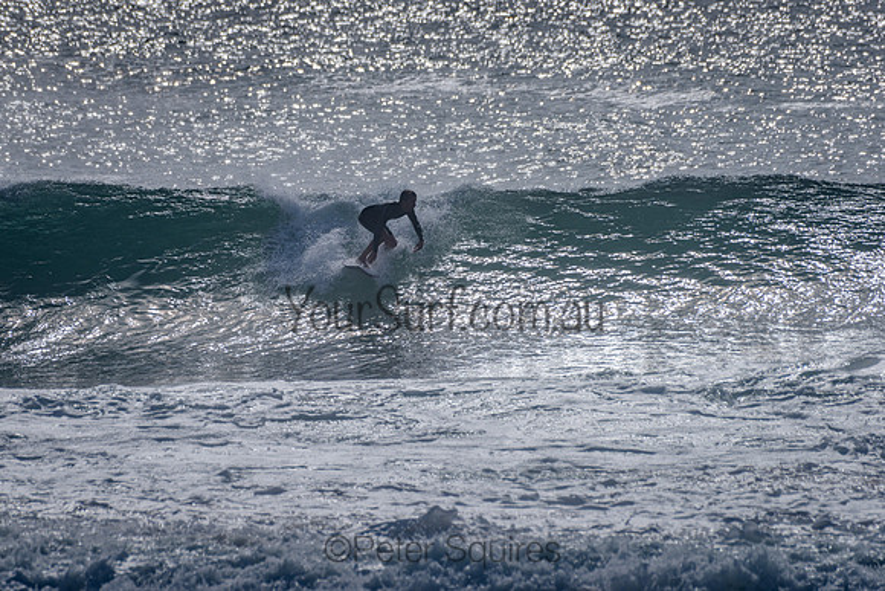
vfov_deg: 2.2
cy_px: 229
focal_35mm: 612
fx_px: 15052
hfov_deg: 3.4
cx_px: 343
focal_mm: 500
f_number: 9
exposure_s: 1/2000
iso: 64
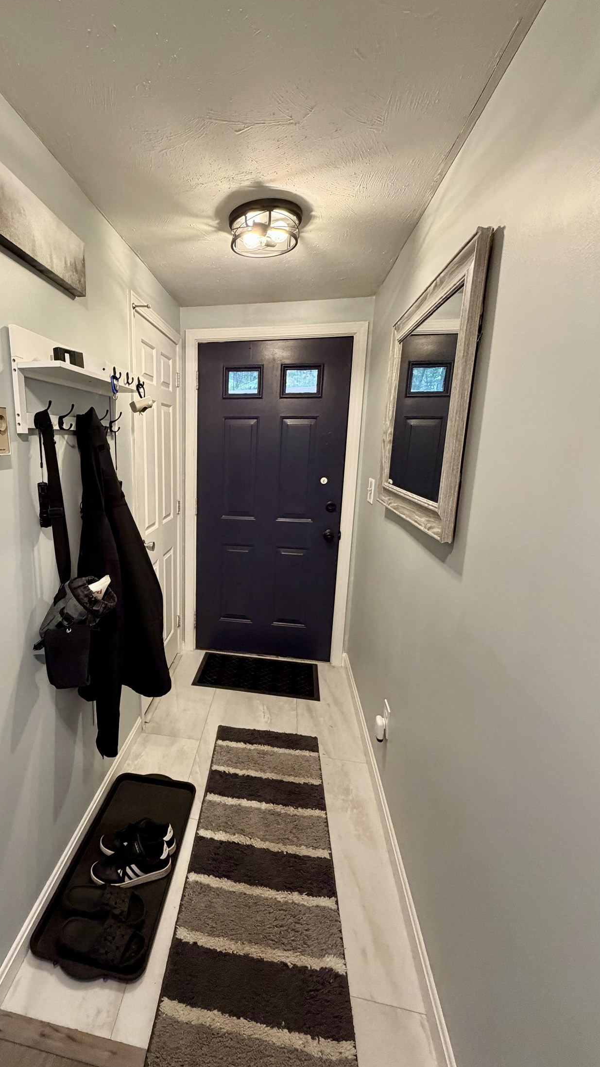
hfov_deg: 65.1
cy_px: 538
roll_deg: -0.1
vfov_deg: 99.4
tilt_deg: -12.0
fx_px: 453
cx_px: 194
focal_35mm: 16
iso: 400
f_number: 2.2
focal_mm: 2.22
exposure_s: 1/60
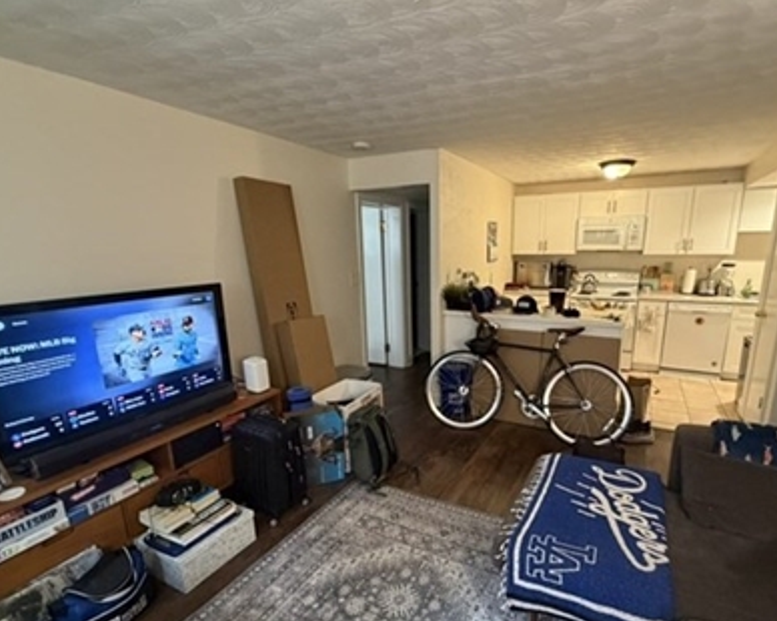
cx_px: 440
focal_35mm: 18
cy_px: 344
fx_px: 414
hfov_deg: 85.9
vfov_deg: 73.5
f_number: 2.2
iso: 500
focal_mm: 2.22
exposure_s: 1/47
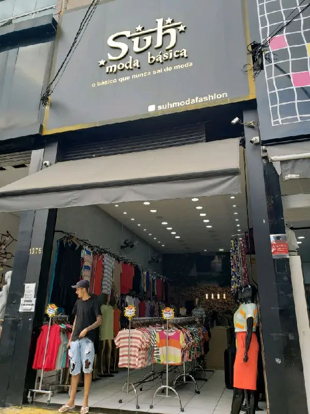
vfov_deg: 67.3
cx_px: 155
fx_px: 310
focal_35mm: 26
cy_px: 207
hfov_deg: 53.1
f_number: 2.4
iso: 50
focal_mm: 4.3
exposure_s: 1/169
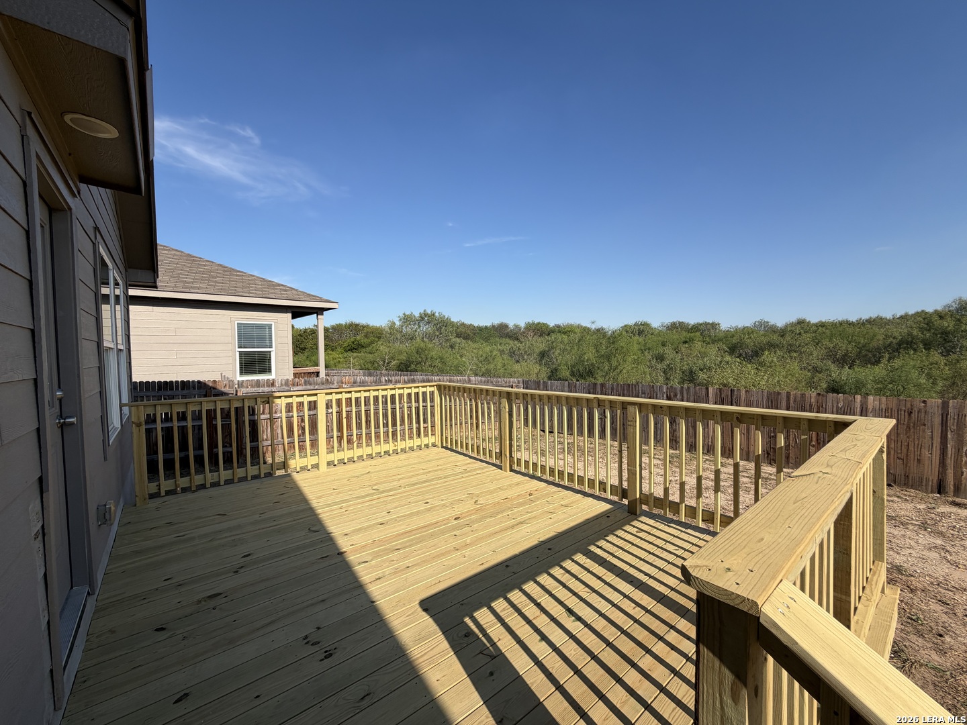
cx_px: 484
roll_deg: +1.2
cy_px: 362
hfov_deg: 102.1
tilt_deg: -1.4
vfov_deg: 85.7
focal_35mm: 14
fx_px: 391
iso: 20
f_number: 2.2
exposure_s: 1/876
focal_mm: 2.22
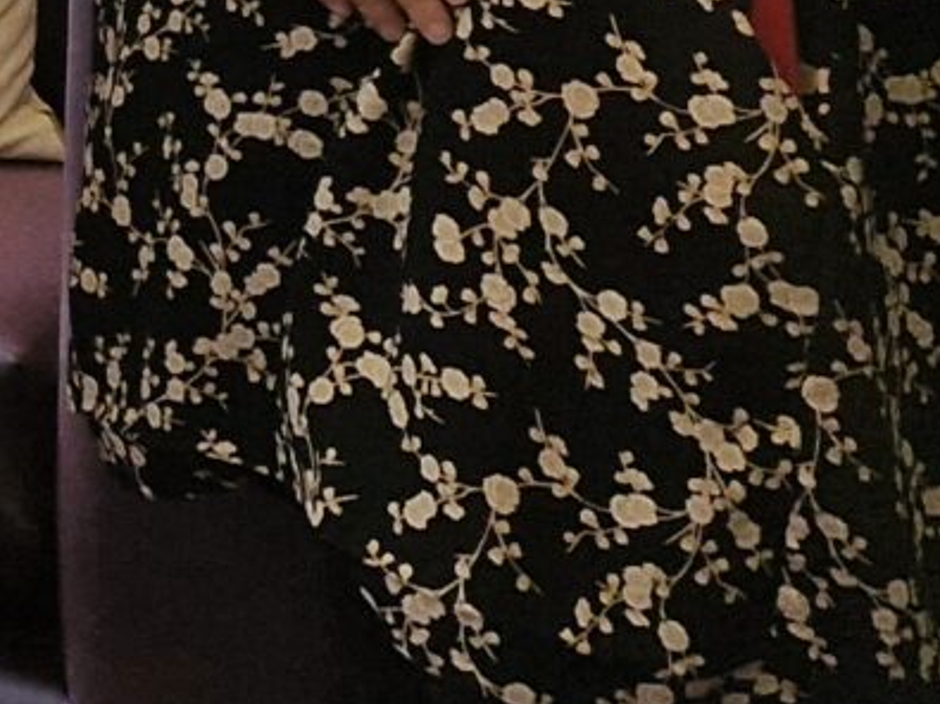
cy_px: -1284
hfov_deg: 9.8
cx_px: -1942
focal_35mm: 149
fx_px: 4045
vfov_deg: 8.6
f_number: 1.8
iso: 160
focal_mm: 5.54
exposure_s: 1/100
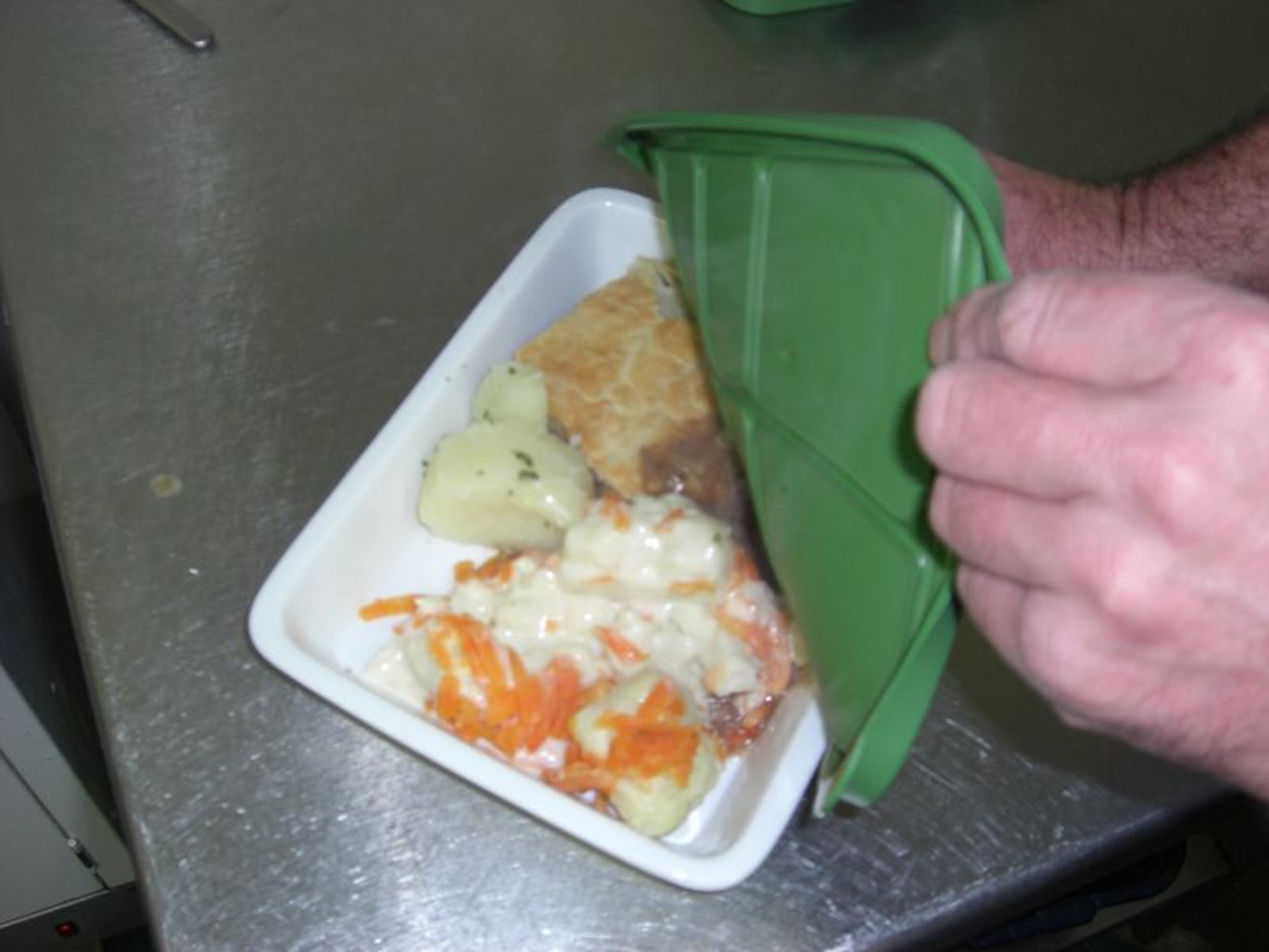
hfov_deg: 49.0
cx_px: 634
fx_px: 1393
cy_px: 476
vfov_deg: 37.7
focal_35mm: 38
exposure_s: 1/60
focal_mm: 7.9
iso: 200
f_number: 2.8
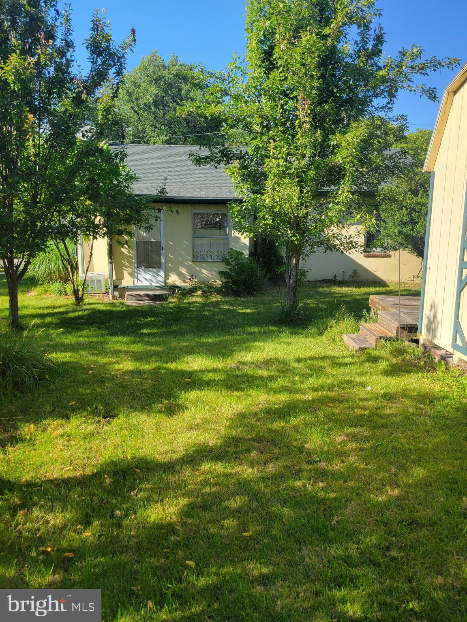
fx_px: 468
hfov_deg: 53.1
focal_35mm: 26
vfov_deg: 67.3
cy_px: 311
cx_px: 234
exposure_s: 1/965
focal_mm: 5.4
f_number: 1.8
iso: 40
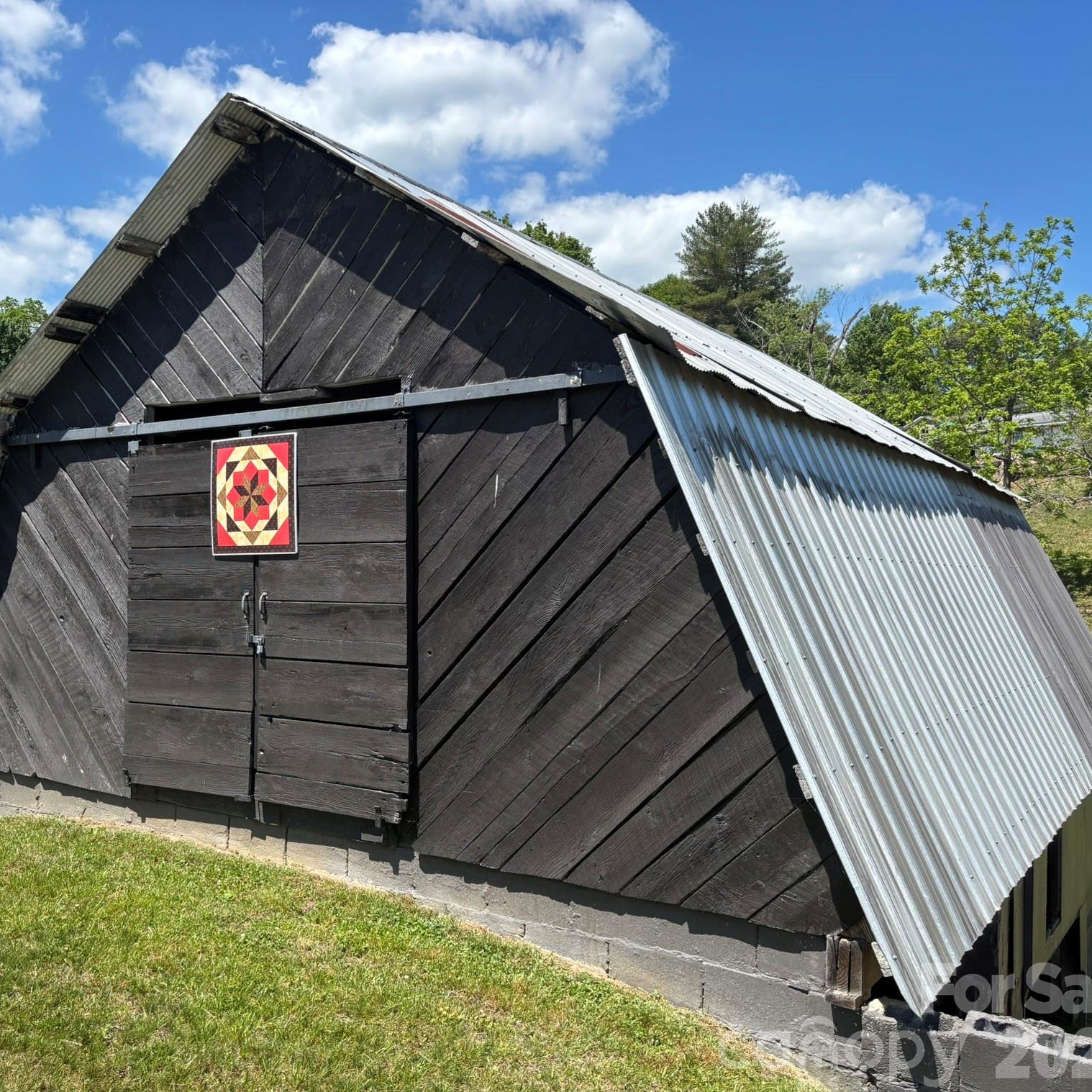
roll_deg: -0.4
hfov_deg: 52.0
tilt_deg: +1.1
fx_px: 1106
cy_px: 552
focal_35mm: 31
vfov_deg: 52.5
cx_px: 414
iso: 50
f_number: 1.6
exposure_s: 1/2024
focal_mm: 5.96
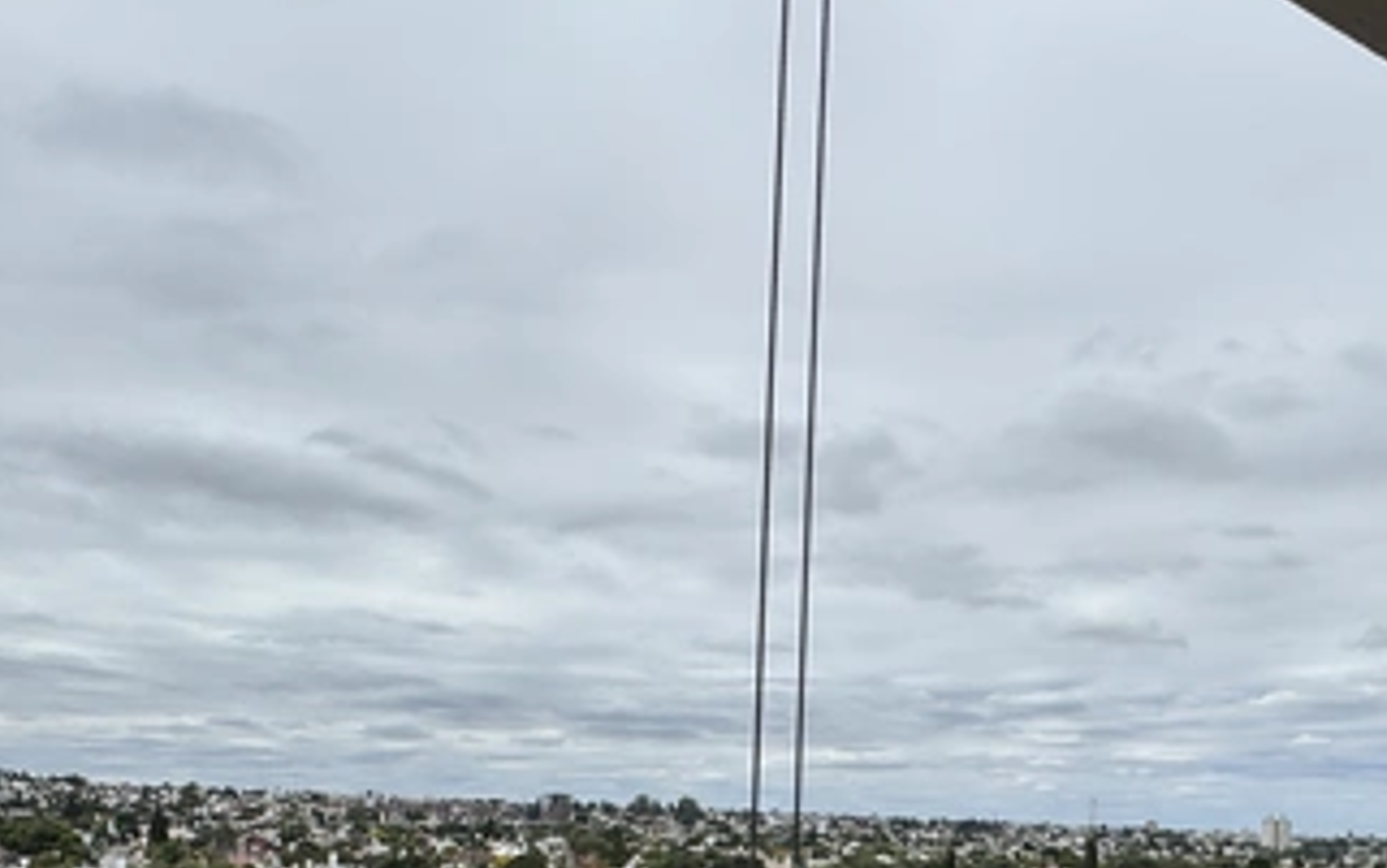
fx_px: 1399
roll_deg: -2.3
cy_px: 890
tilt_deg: -1.9
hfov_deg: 52.3
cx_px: 851
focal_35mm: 37
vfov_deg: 31.6
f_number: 2.2
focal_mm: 2.22
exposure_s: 1/2674
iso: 50
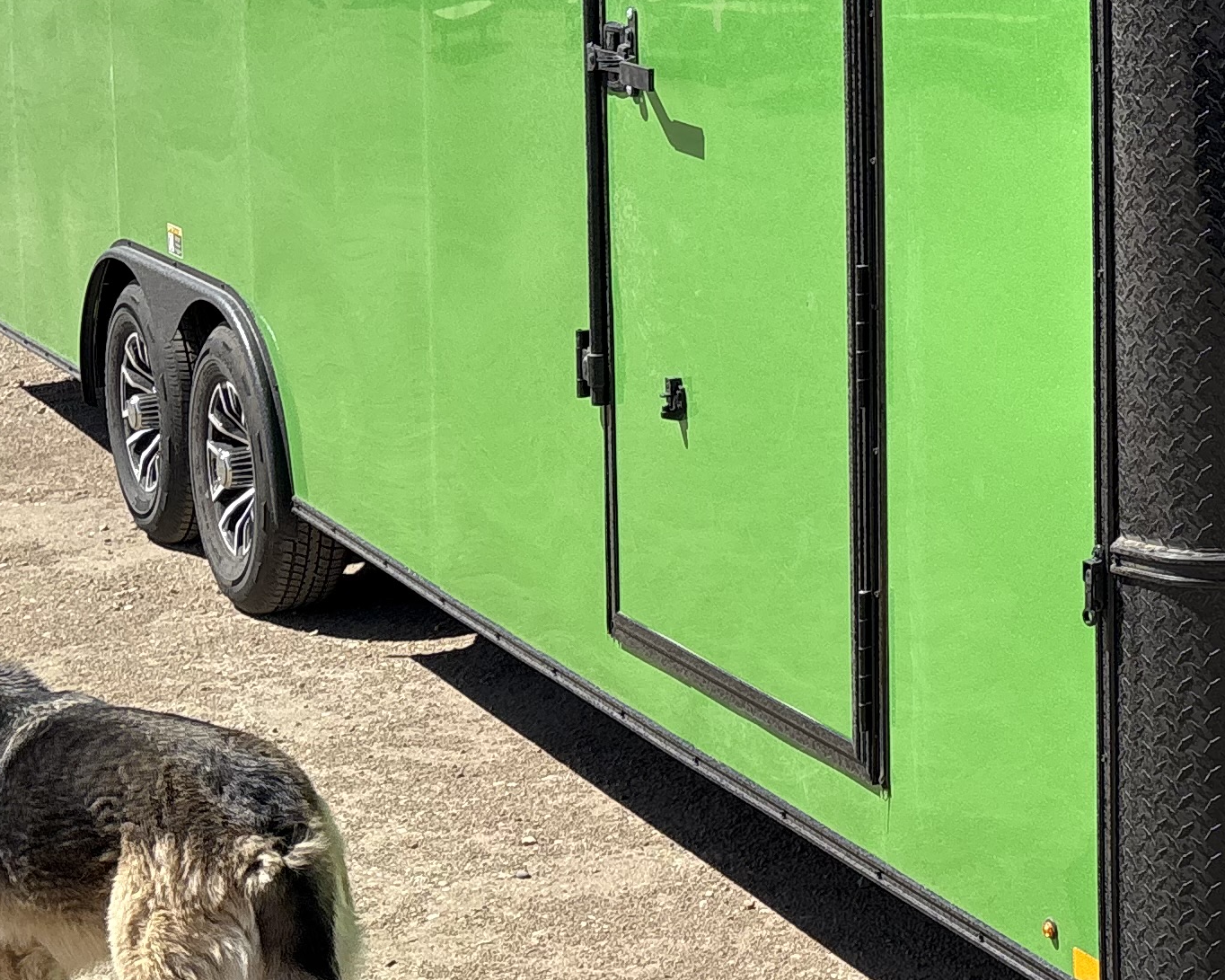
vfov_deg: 20.0
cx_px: 1370
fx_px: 2719
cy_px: 99
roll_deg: +0.4
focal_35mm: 75
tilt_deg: -4.5
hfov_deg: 23.7
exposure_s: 1/3623
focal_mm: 5.96
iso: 50
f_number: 1.6
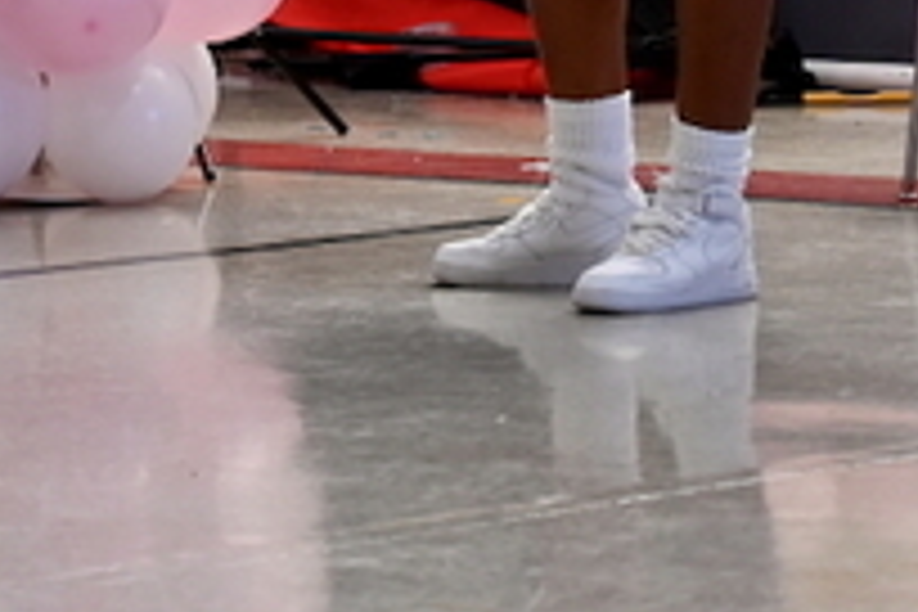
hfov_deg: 5.8
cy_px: -306
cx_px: -531
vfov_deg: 3.9
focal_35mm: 352
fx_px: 8975
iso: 720
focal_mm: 70
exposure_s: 1/125
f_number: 4
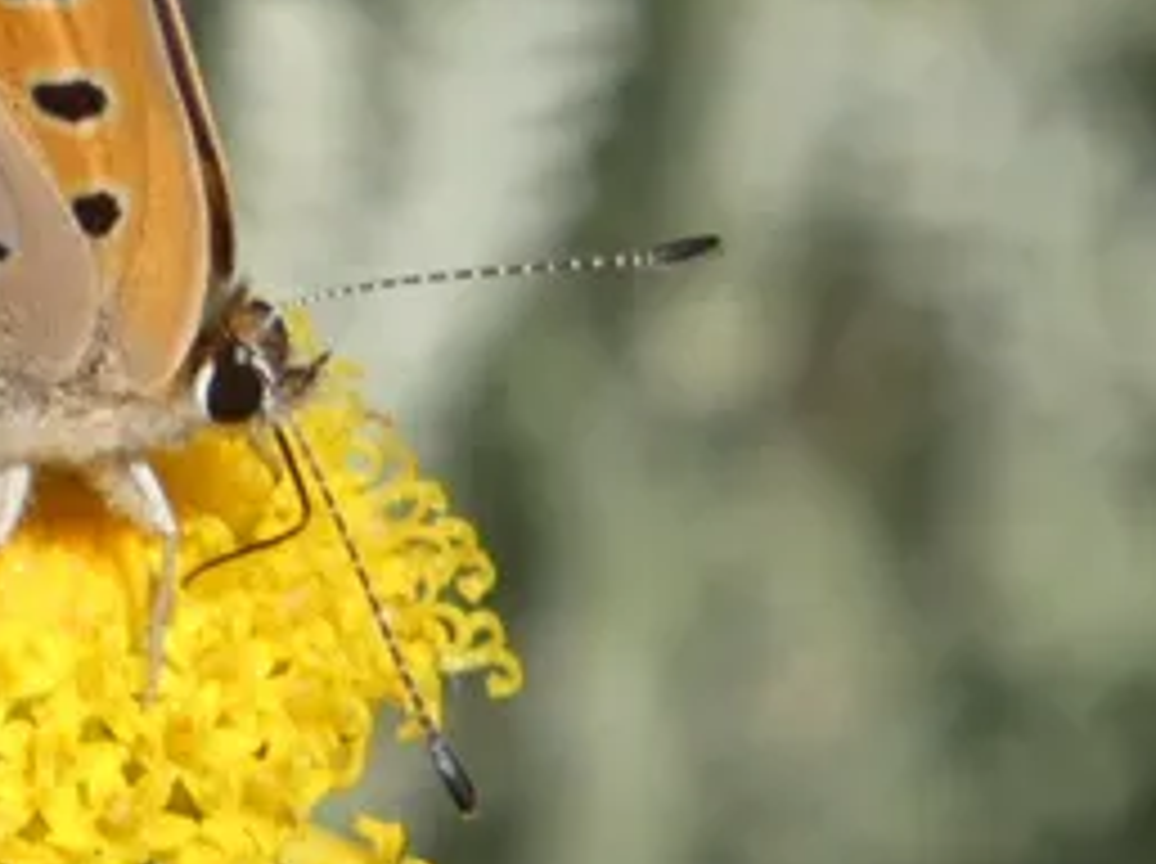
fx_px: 49922
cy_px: 320
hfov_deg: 1.3
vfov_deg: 1.0
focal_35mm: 1497
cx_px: 58
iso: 80
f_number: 5.6
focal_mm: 107.6
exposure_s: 1/200
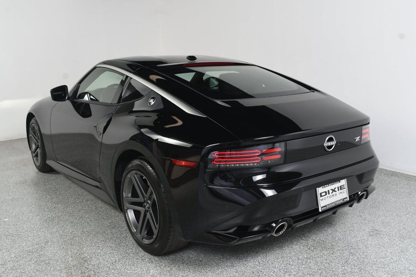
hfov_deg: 53.1
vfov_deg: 36.8
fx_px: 416
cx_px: 208
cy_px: 138
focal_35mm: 36
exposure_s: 1/160
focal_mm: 24
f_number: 7.1
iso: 100
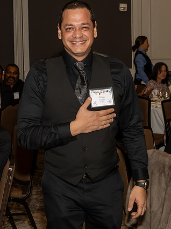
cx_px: 91
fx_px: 678
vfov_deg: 19.1
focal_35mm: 103
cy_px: 93
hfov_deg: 14.4
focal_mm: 38
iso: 800
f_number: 7.1
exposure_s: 1/250
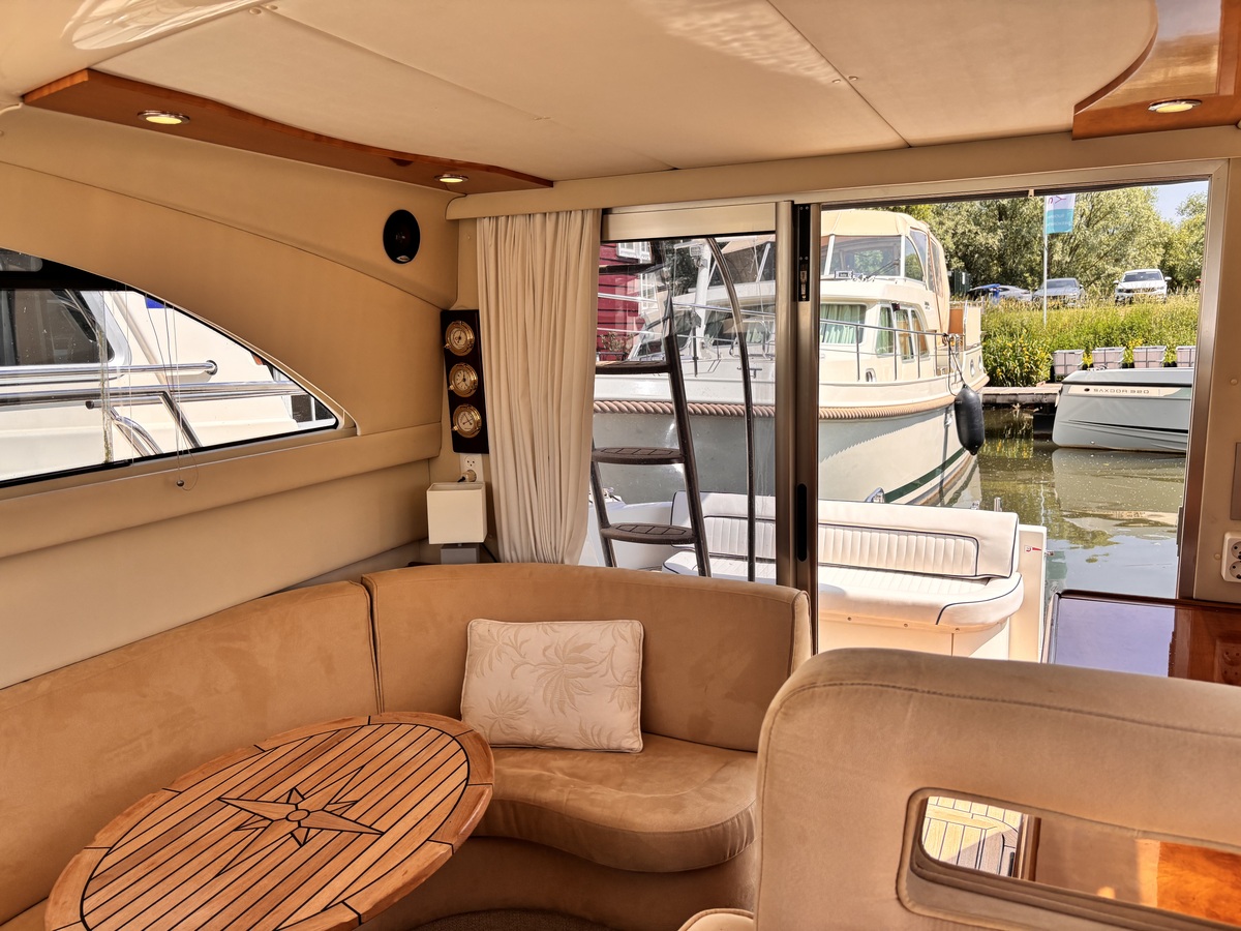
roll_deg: +3.2
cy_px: 466
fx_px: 932
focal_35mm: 26
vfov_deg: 53.1
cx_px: 620
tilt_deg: -6.5
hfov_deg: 67.3
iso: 50
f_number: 1.6
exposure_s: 1/1080
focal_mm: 5.96
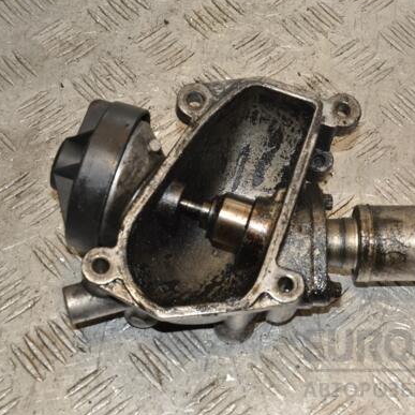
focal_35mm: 83
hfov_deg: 20.8
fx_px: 1126
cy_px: 203
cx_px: 283
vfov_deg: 20.9
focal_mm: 42
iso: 800
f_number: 11
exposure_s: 1/200
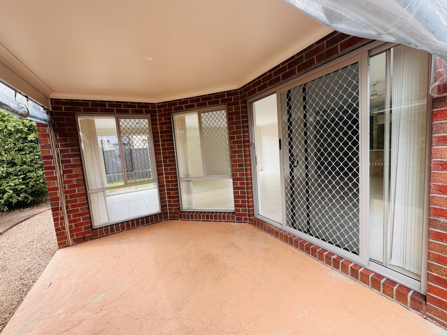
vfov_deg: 85.7
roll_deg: +5.6
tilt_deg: -4.5
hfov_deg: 102.1
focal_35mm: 14
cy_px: 168
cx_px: 224
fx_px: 181
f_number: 2.2
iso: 40
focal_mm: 2.22
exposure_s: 1/151
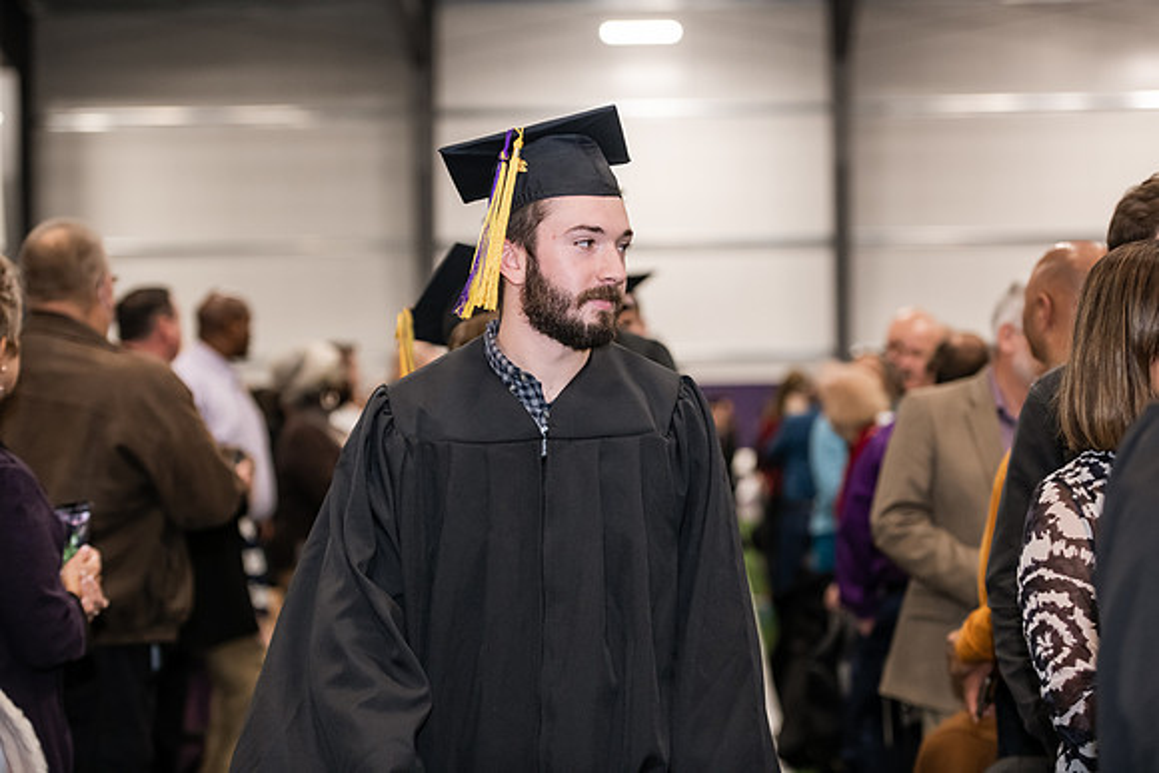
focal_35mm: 95
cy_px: 386
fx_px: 3059
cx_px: 580
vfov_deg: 14.4
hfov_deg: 21.5
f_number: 3.2
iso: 2000
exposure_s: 1/200
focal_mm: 95
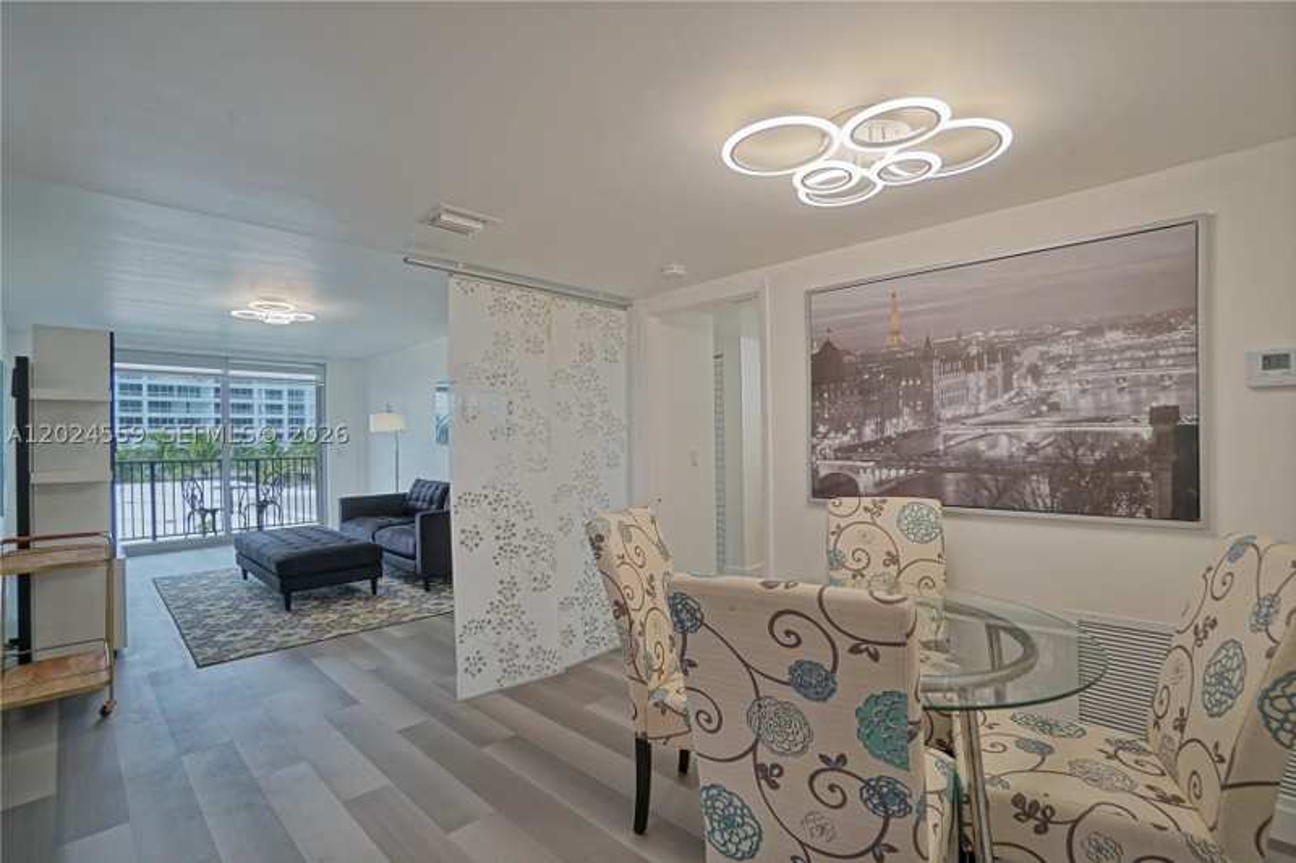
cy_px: 432
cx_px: 648
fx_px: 540
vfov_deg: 77.3
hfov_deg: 100.4
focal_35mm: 15
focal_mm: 10
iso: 320
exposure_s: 1/40
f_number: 5.6
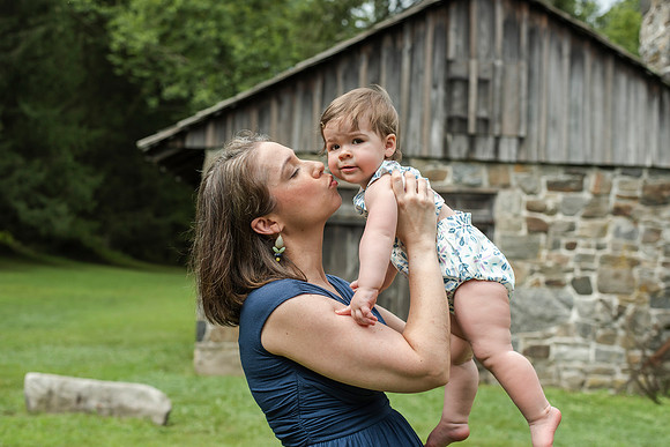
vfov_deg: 27.0
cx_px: 335
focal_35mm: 50
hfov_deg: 39.6
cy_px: 224
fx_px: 931
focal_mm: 50
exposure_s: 1/2000
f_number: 4
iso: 400
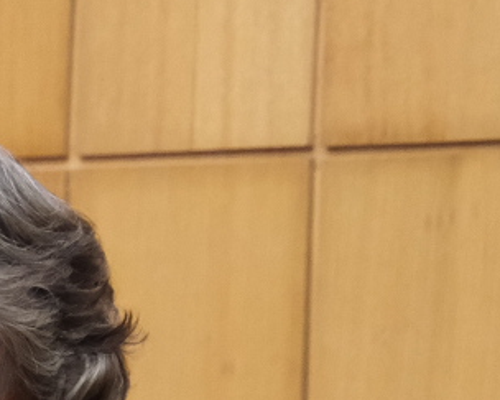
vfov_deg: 3.4
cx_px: -688
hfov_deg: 4.2
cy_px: 621
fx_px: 6731
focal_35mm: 455
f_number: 2.8
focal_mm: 55
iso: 3200
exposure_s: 1/125
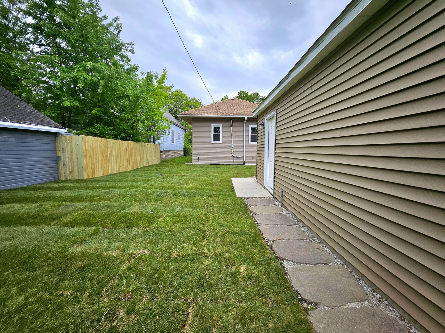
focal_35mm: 13
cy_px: 166
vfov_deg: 89.9
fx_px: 167
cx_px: 222
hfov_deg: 106.2
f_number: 2.2
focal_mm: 1.74
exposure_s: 1/667
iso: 32
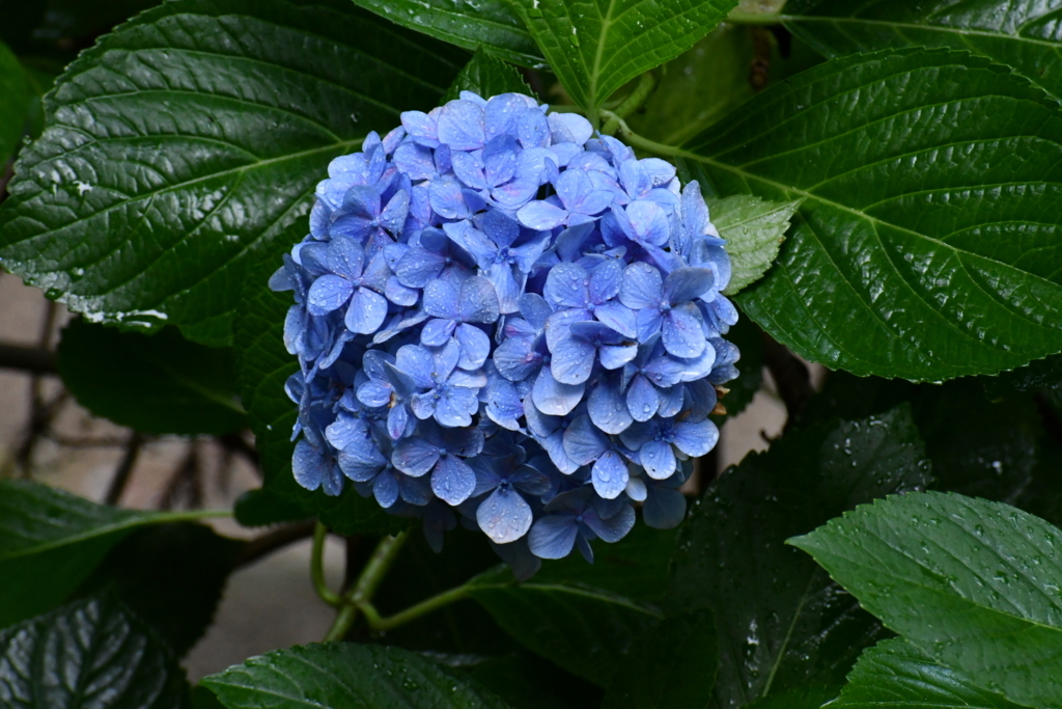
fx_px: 13276
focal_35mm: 450
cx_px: 531
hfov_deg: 4.6
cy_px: 354
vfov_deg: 3.1
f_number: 11
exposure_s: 1/40
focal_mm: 300
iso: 3200
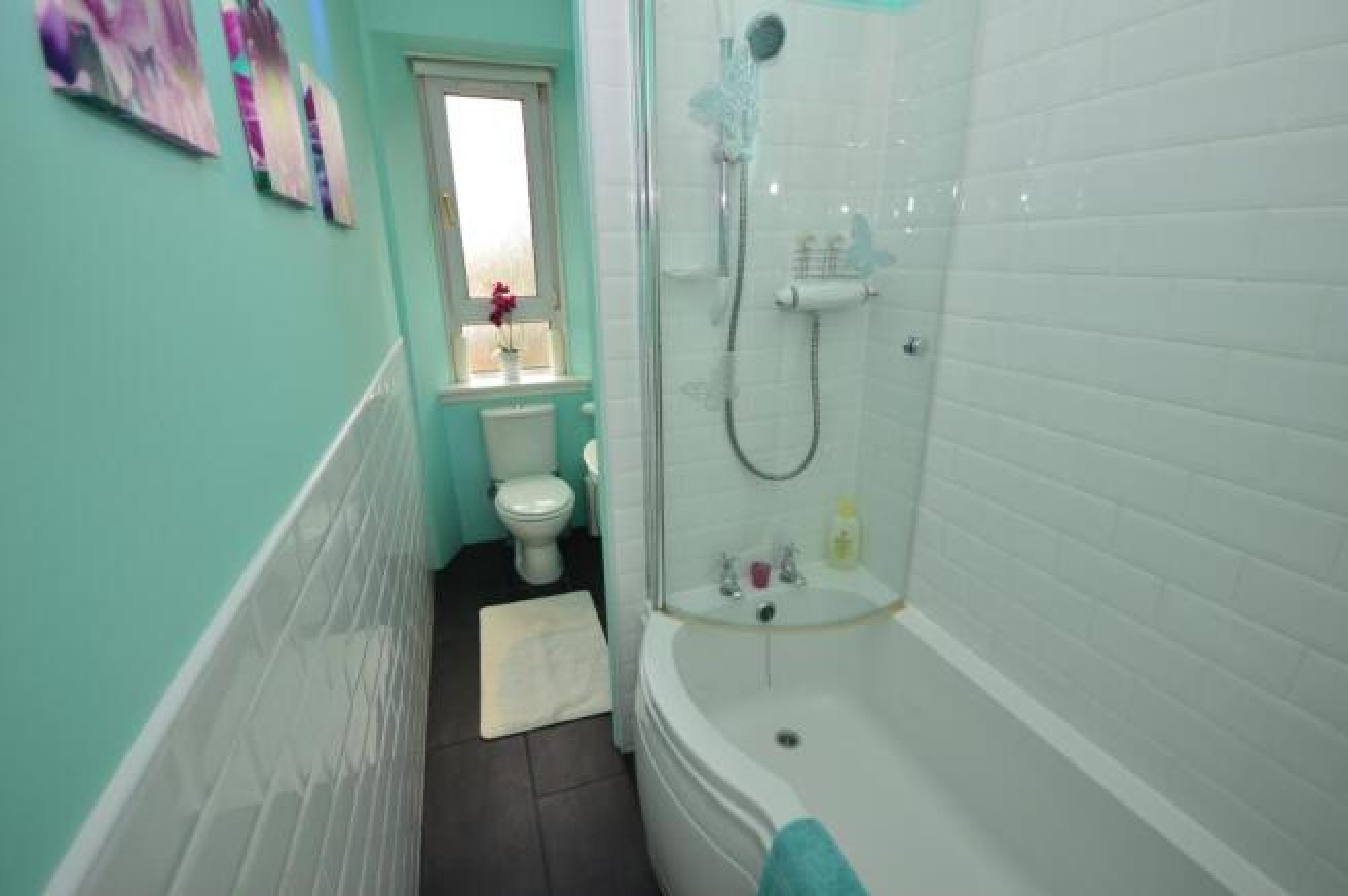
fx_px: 561
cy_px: 448
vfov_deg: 77.2
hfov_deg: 100.4
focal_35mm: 15
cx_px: 674
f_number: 4
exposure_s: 1/60
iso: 400
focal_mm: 10
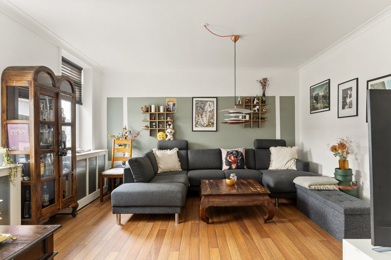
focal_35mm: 20
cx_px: 196
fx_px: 218
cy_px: 130
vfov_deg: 61.7
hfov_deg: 83.7
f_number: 8
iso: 200
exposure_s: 4
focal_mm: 13.4
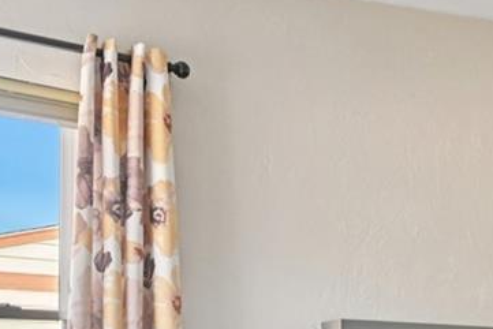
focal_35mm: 62
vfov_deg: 20.8
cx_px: 721
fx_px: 849
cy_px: 370
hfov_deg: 25.3
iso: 400
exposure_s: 1/15
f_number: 8
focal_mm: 14
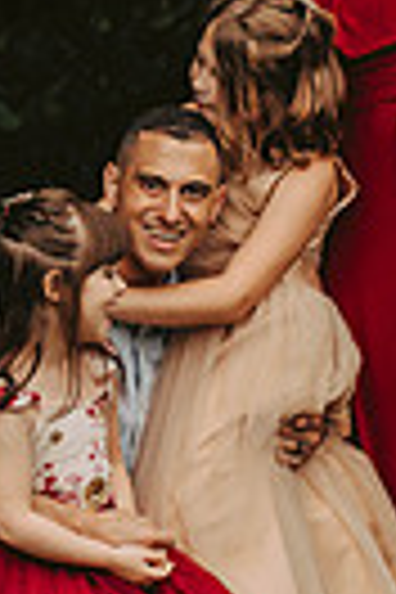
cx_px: 261
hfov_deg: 5.0
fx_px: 4504
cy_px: 94
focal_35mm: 273
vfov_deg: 7.5
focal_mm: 80
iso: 640
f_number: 2.8
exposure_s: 1/1250
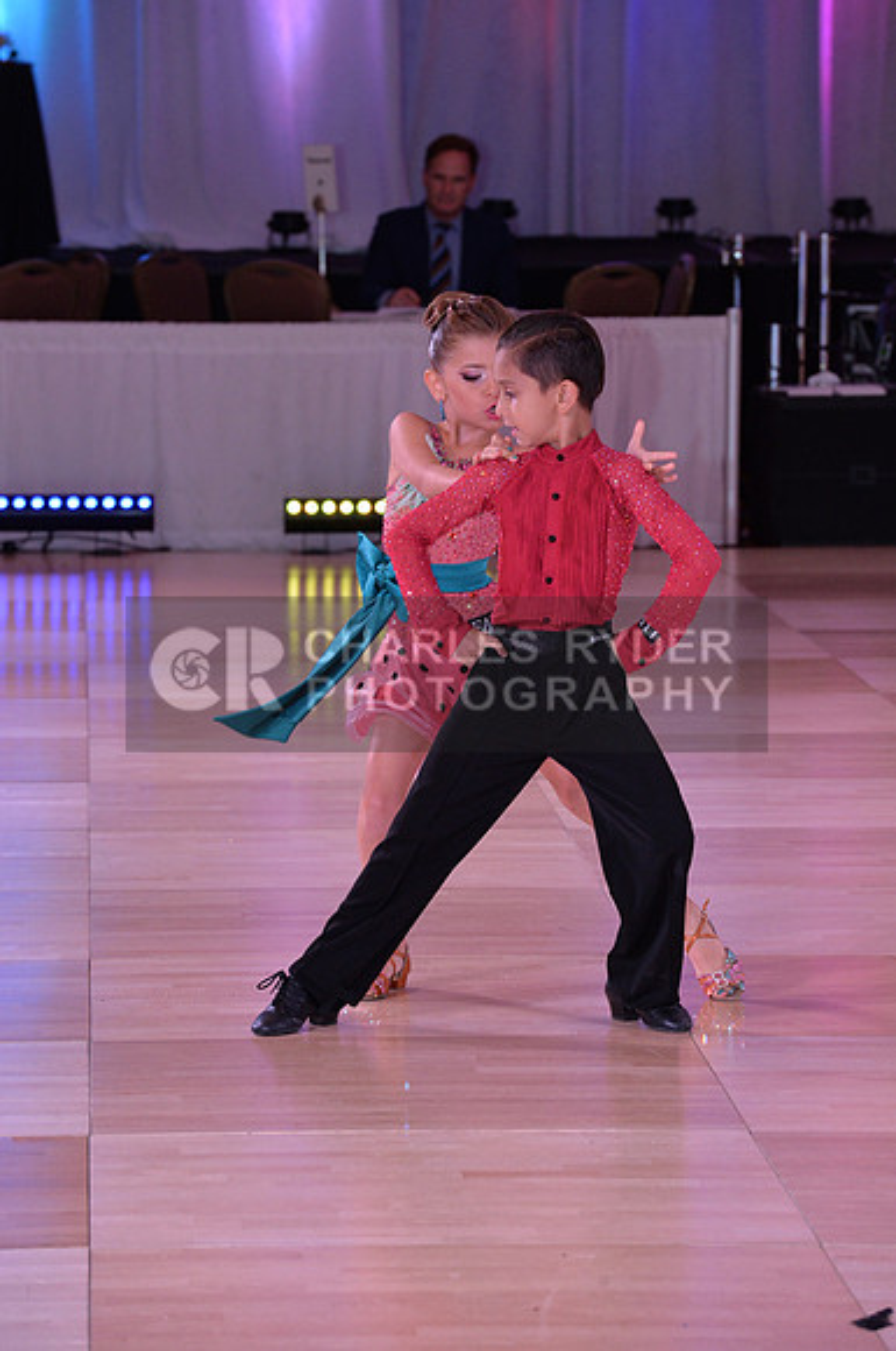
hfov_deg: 7.2
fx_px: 7114
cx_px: 448
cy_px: 676
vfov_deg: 10.8
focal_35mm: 190
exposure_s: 1/250
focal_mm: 190
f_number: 7.1
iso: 2000
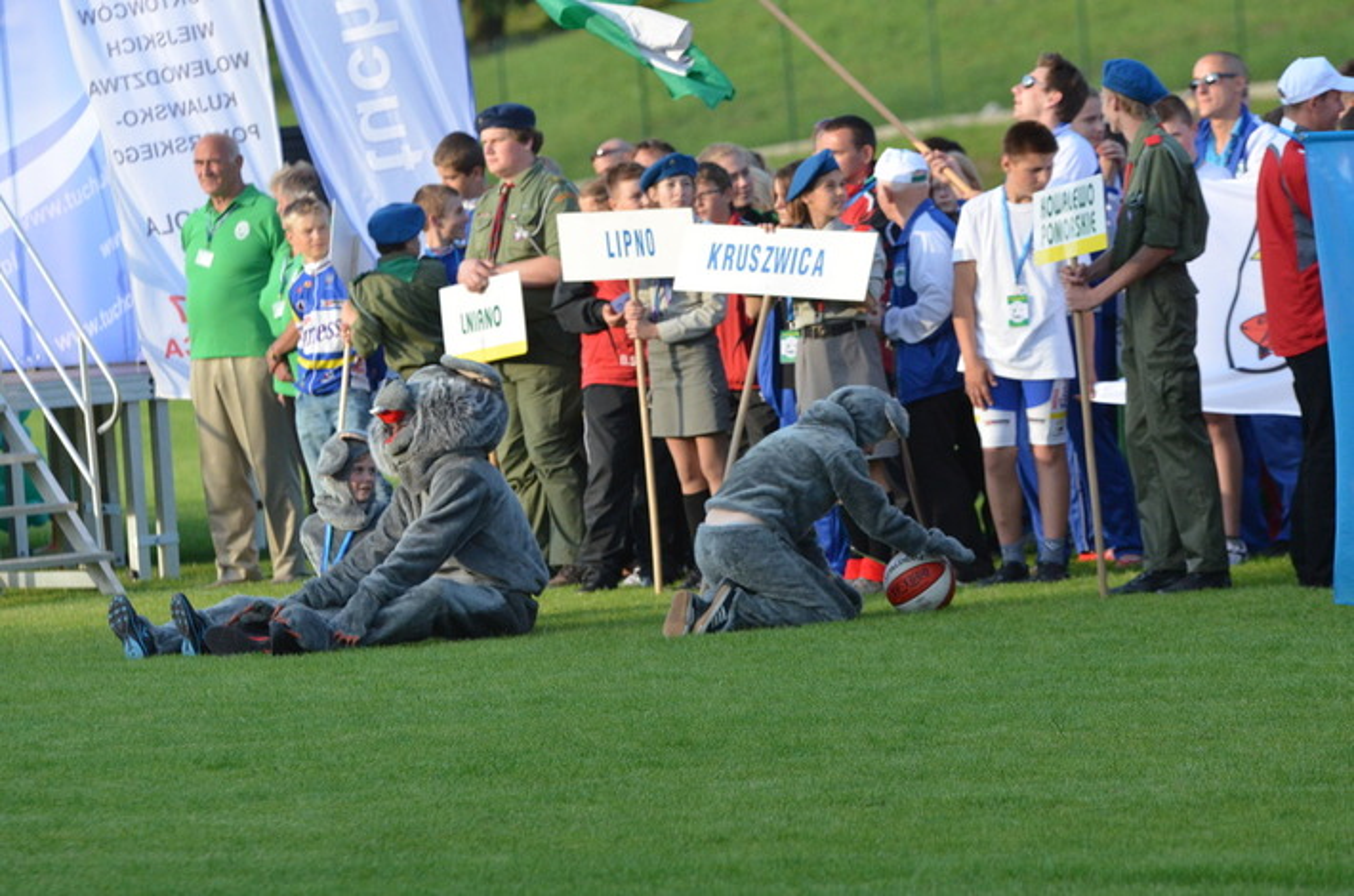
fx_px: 11258
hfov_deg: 6.9
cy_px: 448
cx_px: 677
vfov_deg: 4.6
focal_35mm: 300
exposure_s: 1/3200
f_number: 5
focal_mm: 200
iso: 1600
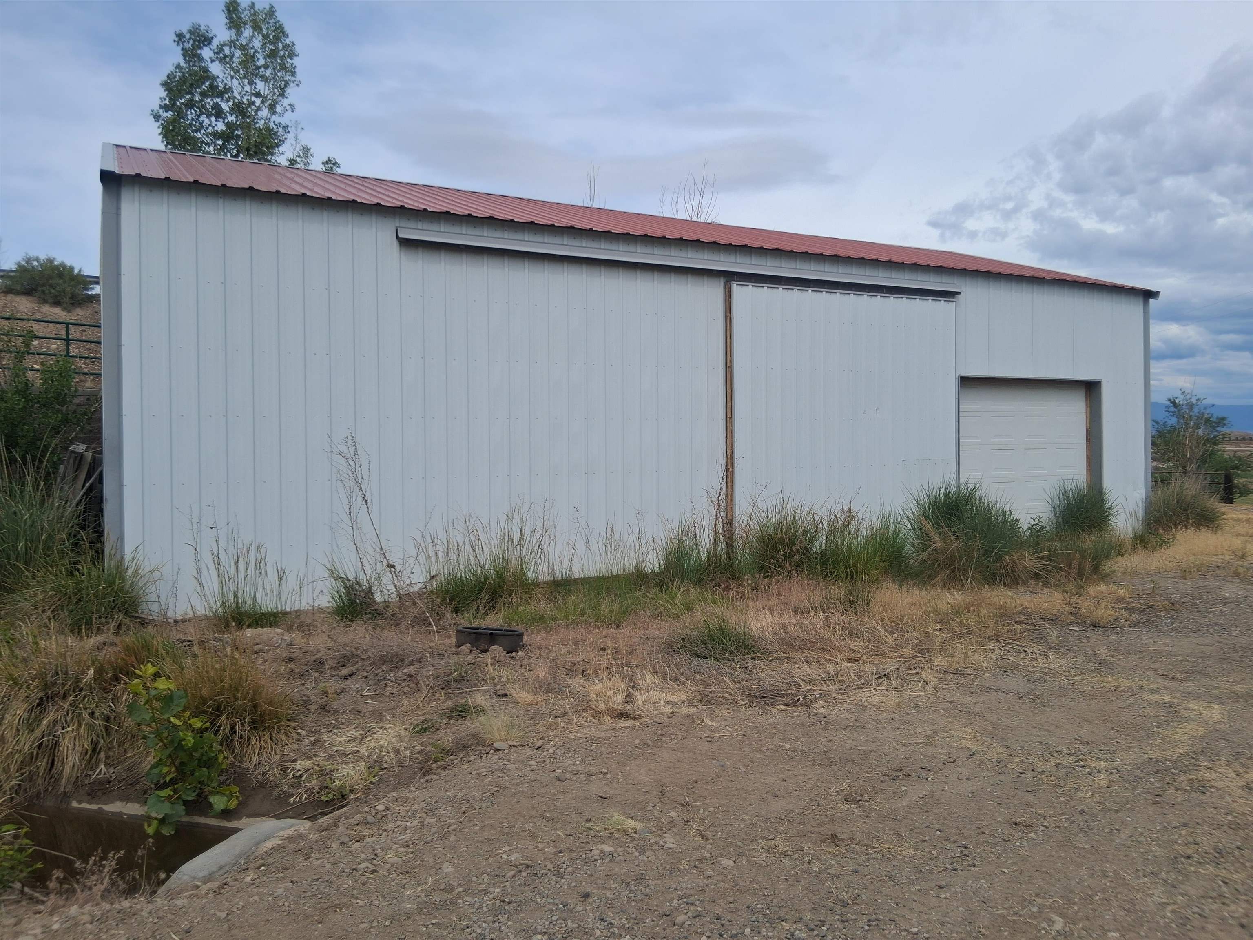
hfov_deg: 67.3
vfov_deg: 53.1
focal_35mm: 26
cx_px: 626
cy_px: 470
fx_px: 941
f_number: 1.8
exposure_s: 1/656
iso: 25
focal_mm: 3.98
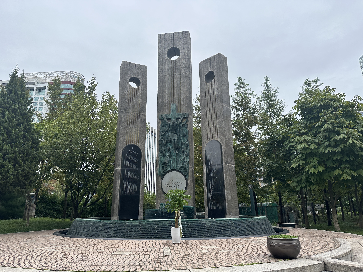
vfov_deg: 56.8
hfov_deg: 71.6
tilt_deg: +17.4
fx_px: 252
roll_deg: +0.9
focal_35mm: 24
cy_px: 136
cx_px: 182
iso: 80
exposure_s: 1/1241
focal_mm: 6.86
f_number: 1.78
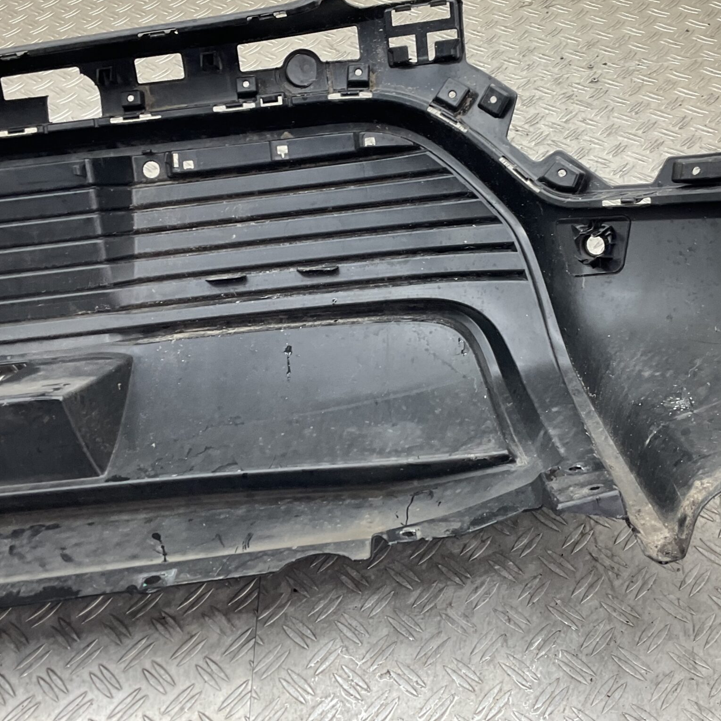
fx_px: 1013
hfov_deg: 39.2
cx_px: 378
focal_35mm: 43
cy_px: 283
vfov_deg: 39.0
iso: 40
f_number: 1.8
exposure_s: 1/60
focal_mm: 3
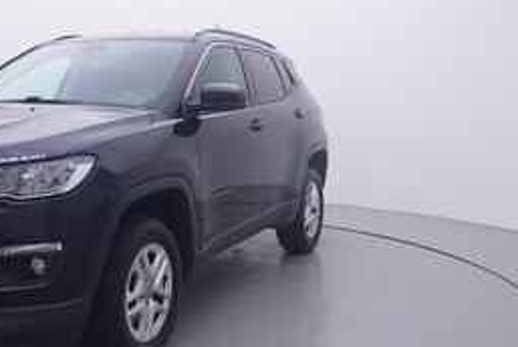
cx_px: 136
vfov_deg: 28.0
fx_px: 692
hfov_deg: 40.0
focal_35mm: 48
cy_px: 136
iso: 200
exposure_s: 1/80
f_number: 5
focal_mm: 15
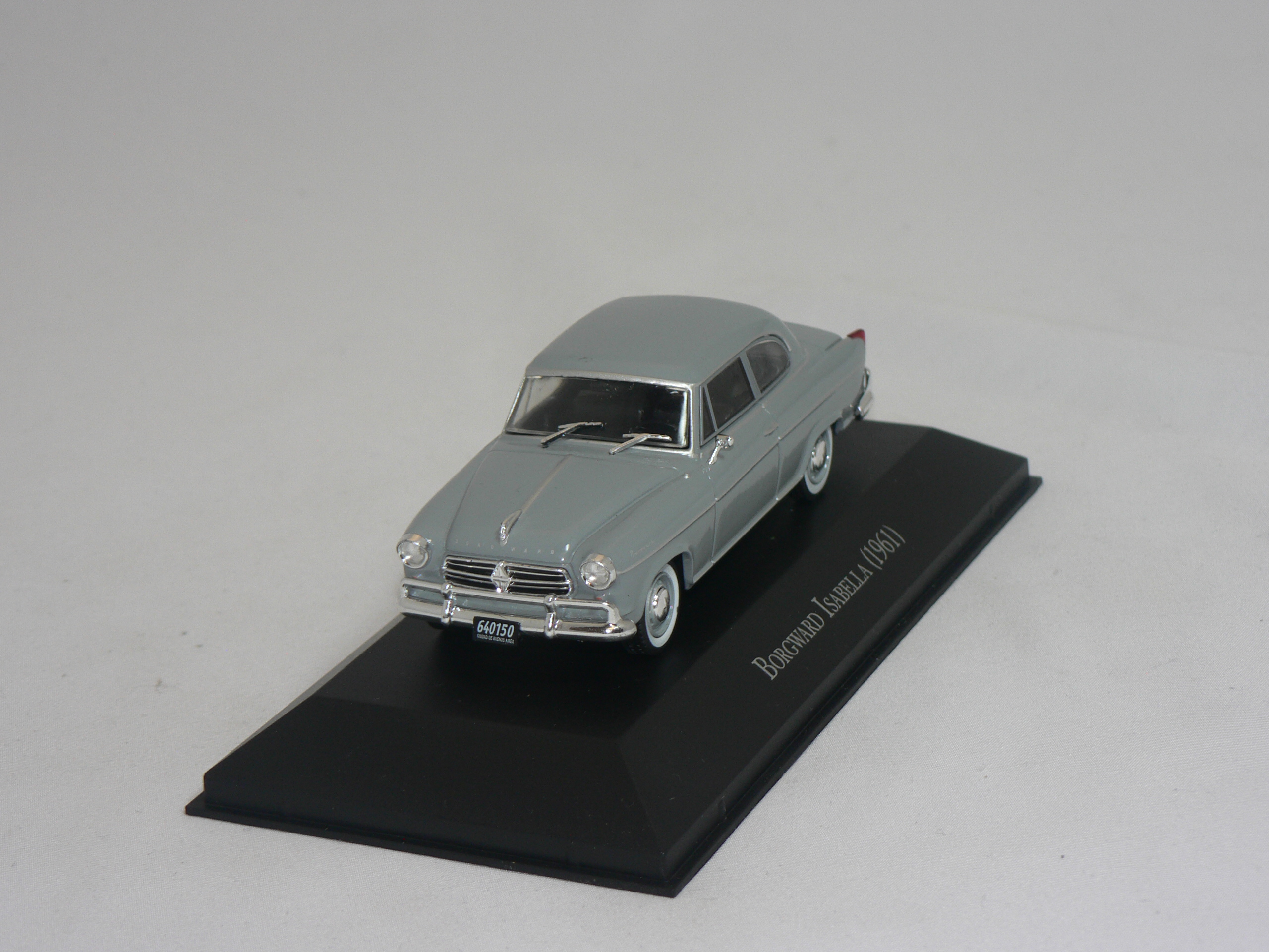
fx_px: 3263
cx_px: 634
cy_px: 476
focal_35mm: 89
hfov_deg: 22.0
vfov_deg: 16.6
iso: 80
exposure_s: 1/60
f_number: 3.2
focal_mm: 14.9
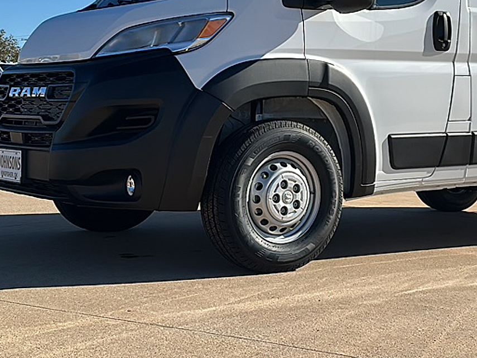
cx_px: 344
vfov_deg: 24.5
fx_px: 799
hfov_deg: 32.7
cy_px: 36
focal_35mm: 58
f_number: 1.78
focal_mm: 6.86
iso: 80
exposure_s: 1/6667
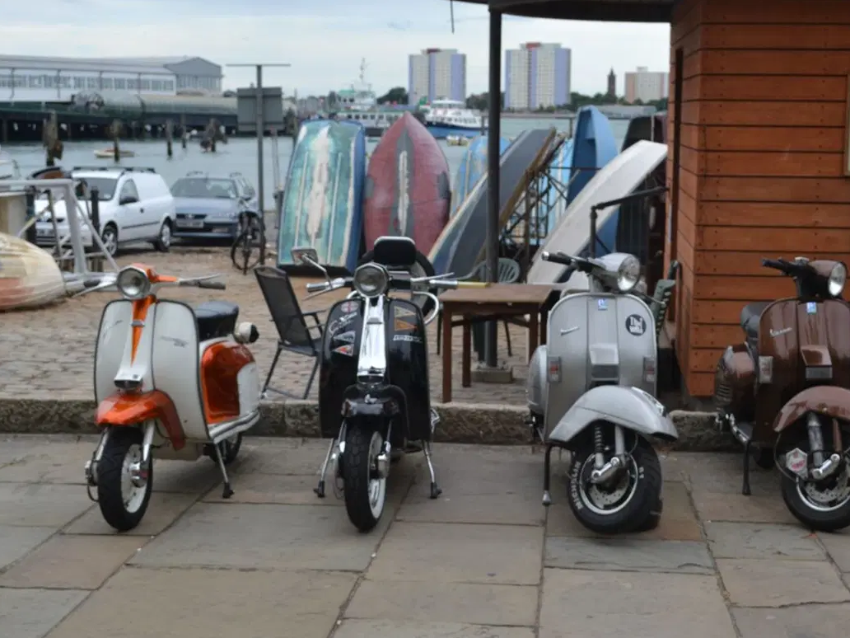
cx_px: 486
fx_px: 1400
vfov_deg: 25.7
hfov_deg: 33.7
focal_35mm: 57
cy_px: 328
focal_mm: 34
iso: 100
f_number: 7.1
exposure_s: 1/200
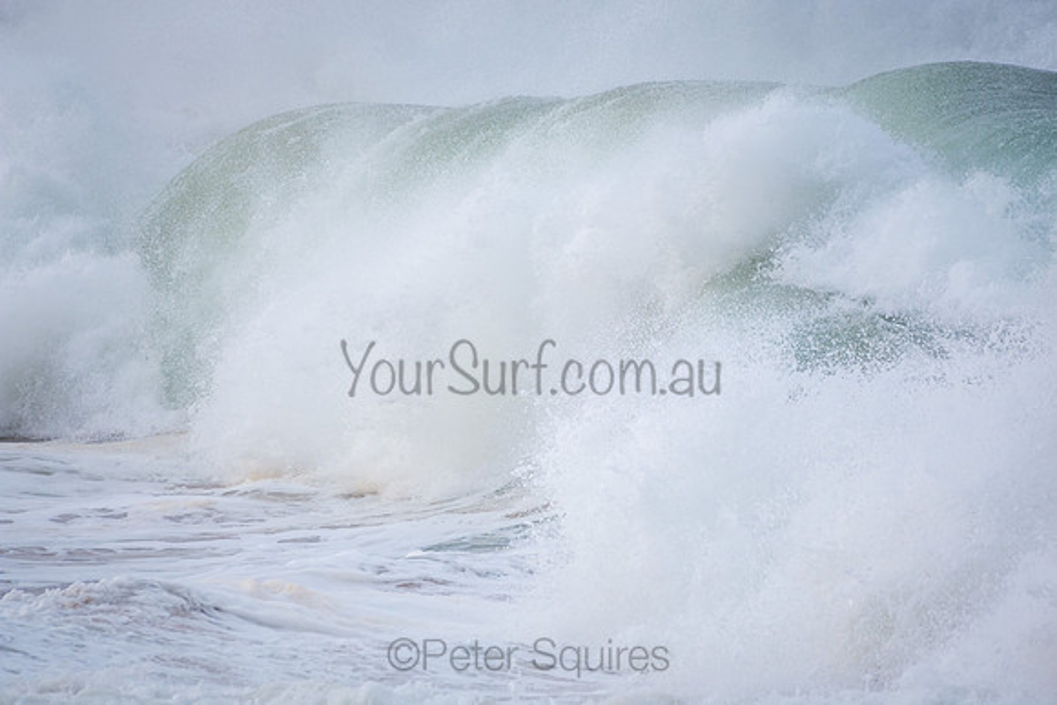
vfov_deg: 1.8
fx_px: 22025
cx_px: 528
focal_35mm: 750
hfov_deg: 2.7
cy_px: 352
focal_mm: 500
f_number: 6.3
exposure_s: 1/1000
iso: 200
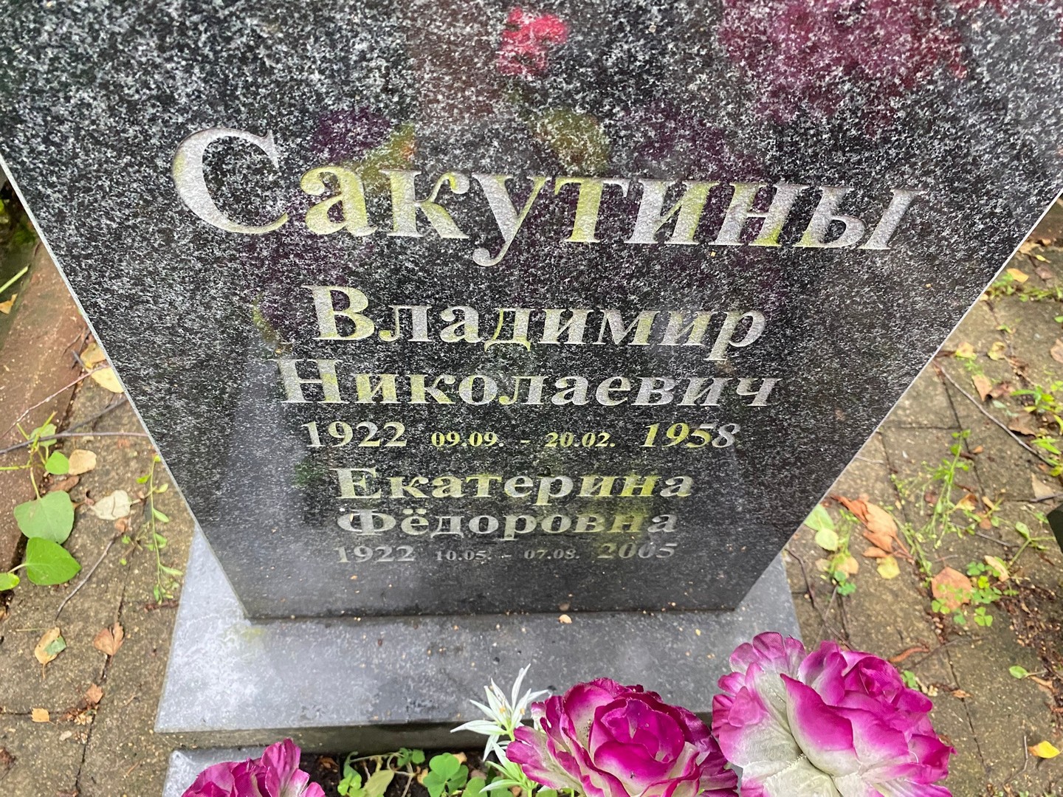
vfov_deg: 53.1
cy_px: 398
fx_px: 798
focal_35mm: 26
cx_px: 532
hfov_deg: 67.3
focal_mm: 4.25
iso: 400
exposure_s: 1/60
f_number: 1.8
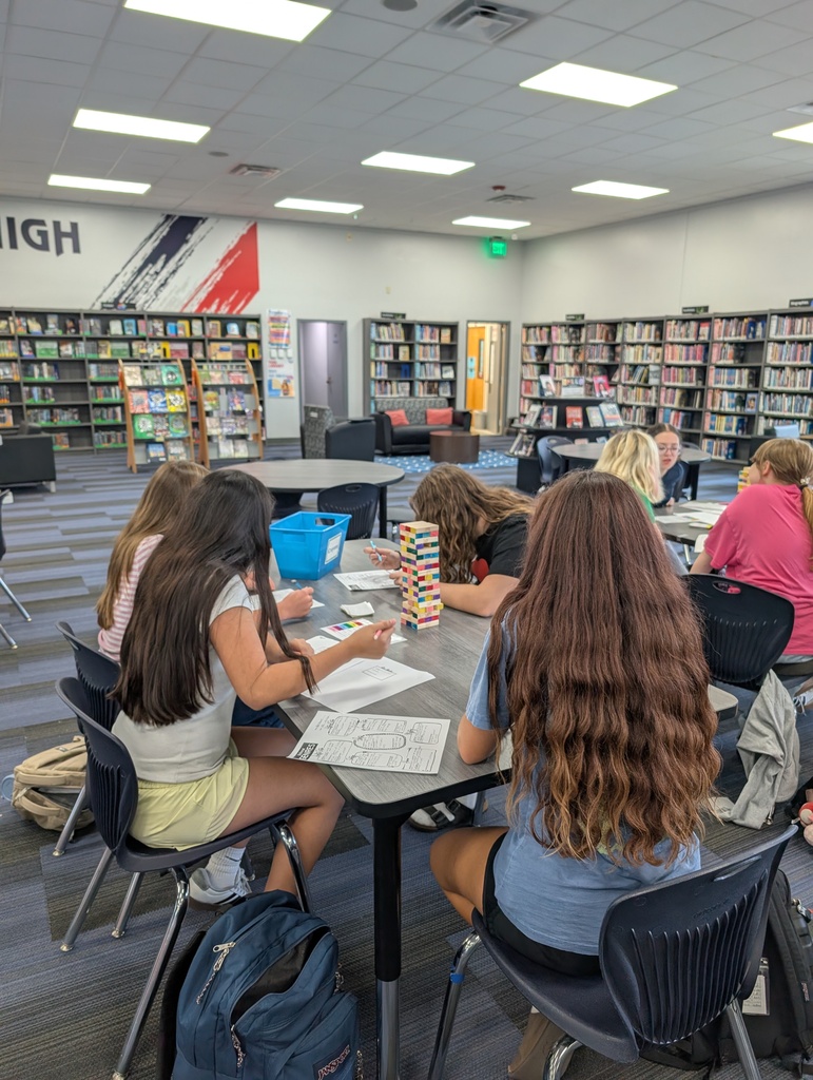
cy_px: 540
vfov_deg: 71.5
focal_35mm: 24
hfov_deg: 56.9
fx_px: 750
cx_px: 406
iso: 76
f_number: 1.68
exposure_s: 1/60
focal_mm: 6.9
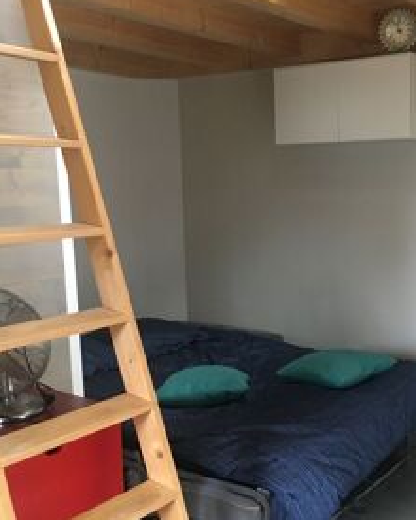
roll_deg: +0.9
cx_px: 299
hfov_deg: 33.6
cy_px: 290
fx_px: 677
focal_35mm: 44
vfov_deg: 41.9
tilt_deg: -9.1
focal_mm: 4.15
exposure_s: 1/33
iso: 200
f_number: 2.2
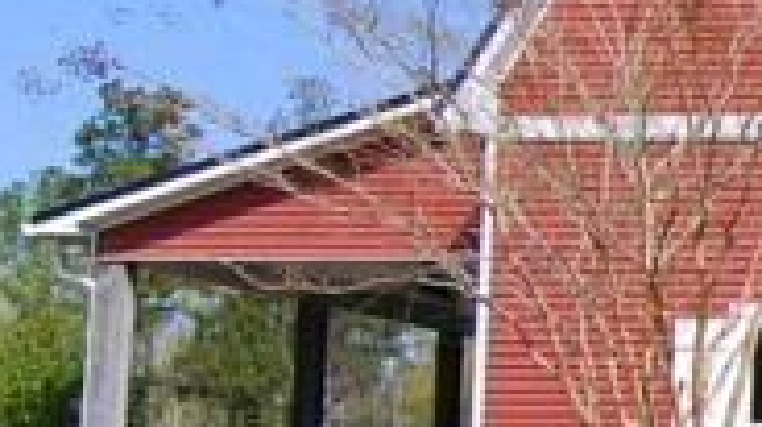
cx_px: 1209
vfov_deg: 12.6
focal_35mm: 96
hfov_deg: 19.0
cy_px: 218
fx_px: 1937
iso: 400
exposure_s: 1/2500
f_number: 4.5
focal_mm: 14
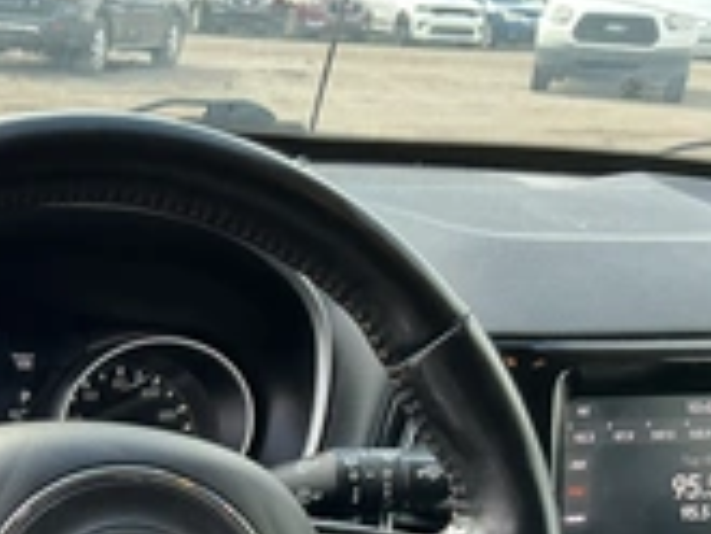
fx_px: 1398
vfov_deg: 20.3
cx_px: 0
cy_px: 633
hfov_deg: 27.0
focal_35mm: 68
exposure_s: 1/122
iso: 32
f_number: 1.8
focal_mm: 3
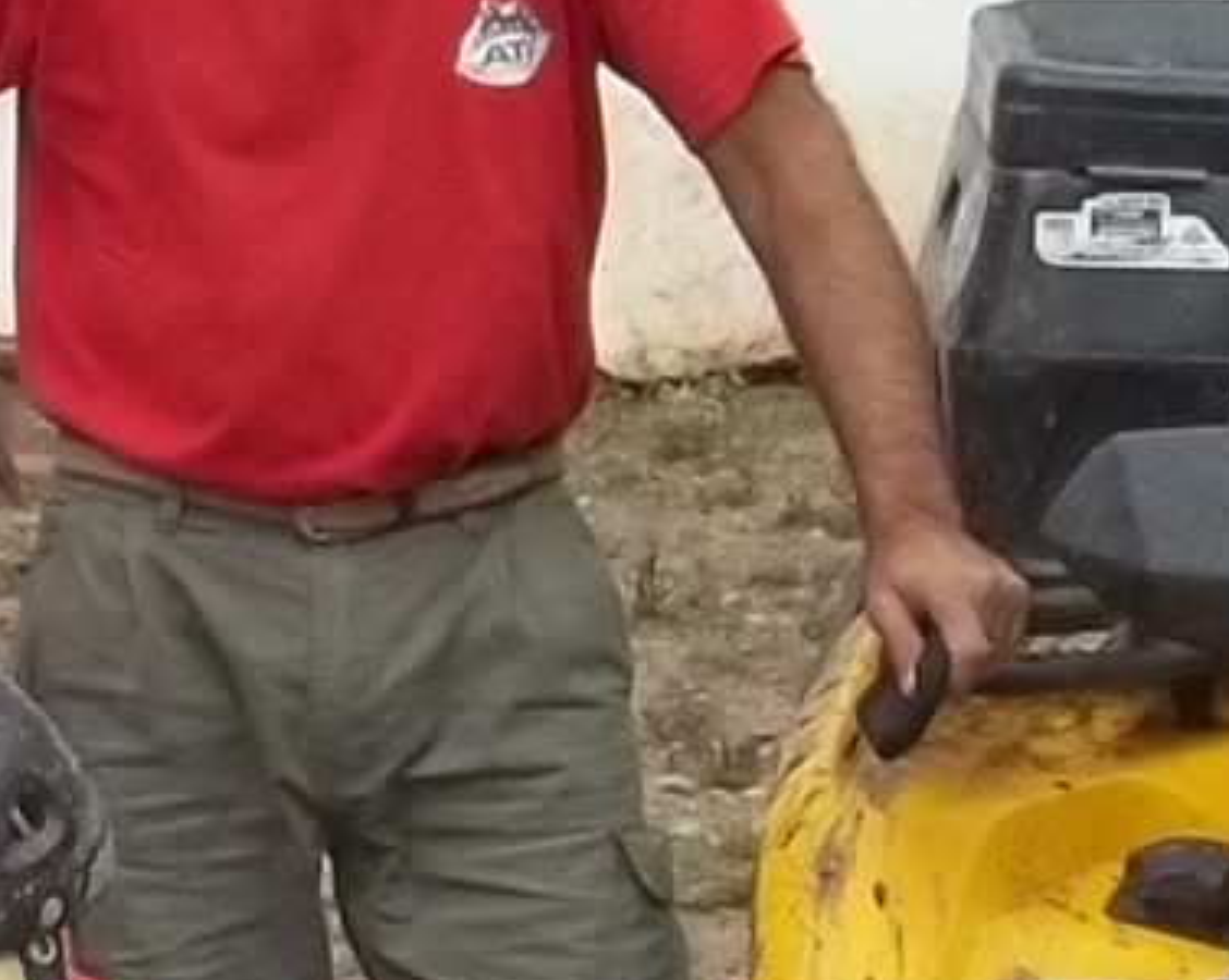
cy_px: 1003
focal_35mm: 247
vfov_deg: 6.2
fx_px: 8975
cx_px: -556
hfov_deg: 7.7
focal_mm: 5.9
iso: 64
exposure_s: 1/100
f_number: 8
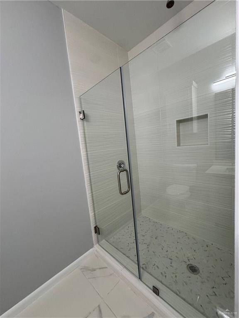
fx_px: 129
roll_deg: +6.5
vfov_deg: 102.1
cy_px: 159
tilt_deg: -8.1
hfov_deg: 85.7
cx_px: 120
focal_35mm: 14
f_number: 2.2
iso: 200
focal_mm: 2.22
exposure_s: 1/60
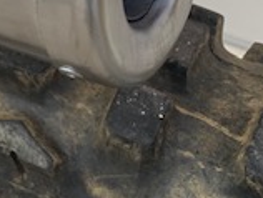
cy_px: -146
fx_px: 799
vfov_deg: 12.9
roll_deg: -1.2
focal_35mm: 105
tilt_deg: -16.6
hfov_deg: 16.1
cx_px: -193
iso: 25
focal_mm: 4.25
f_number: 1.8
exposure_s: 1/696
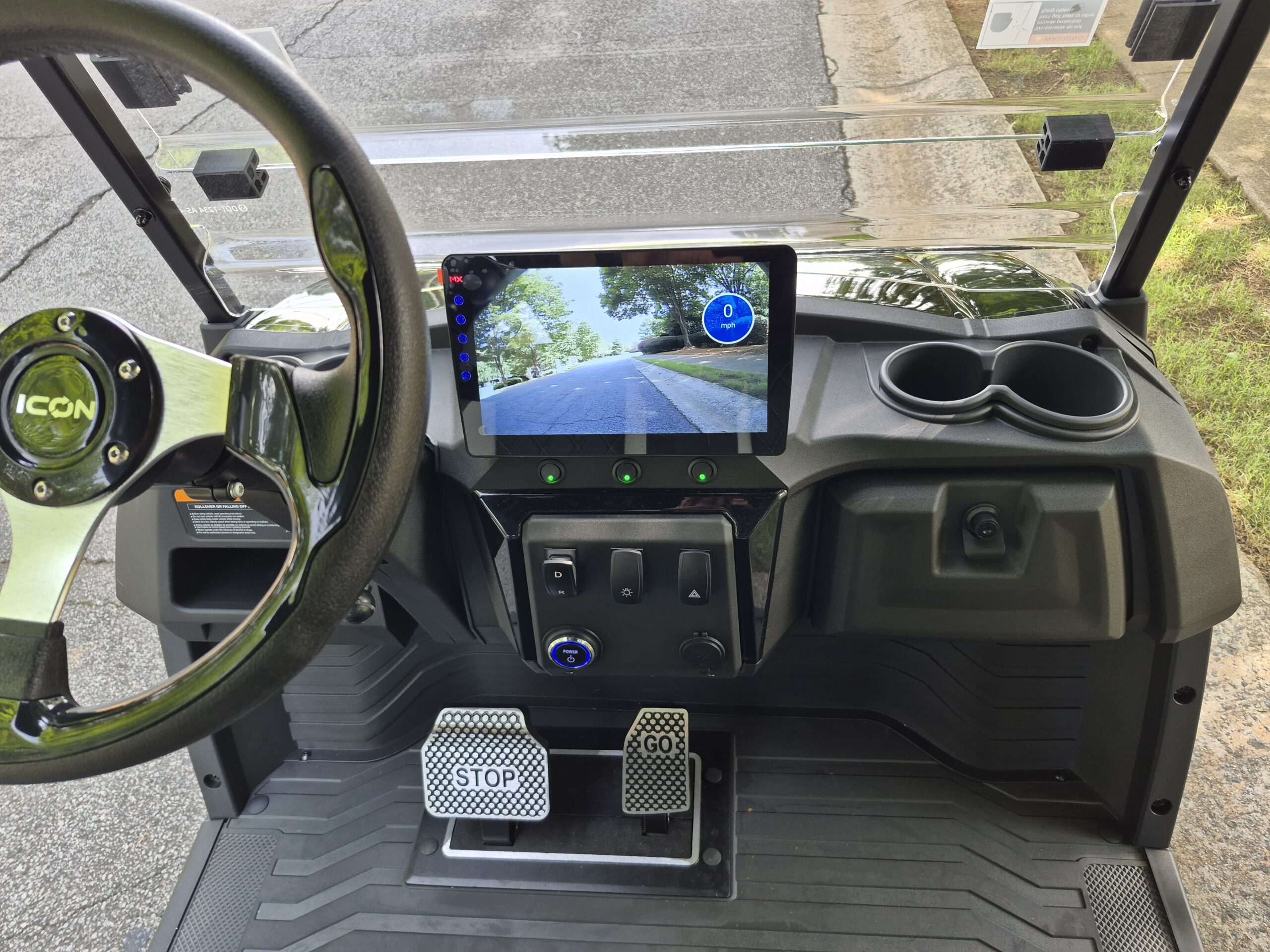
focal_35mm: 23
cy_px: 476
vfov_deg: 58.9
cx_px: 635
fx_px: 844
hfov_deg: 73.9
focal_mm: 5.4
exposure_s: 1/180
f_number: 1.8
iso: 64
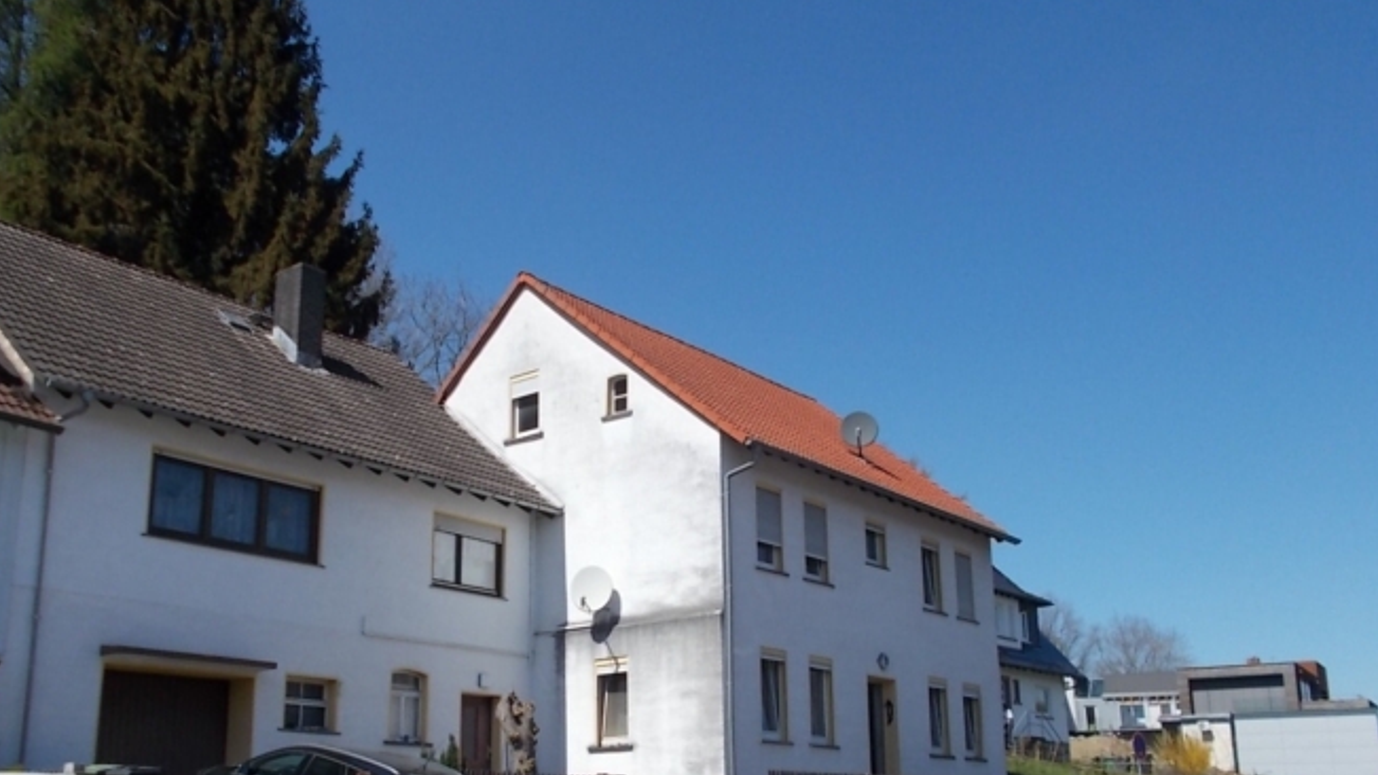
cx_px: 619
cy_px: 519
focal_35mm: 36
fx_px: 1315
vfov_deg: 32.5
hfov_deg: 55.2
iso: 80
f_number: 8
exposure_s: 1/200
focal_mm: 4.6
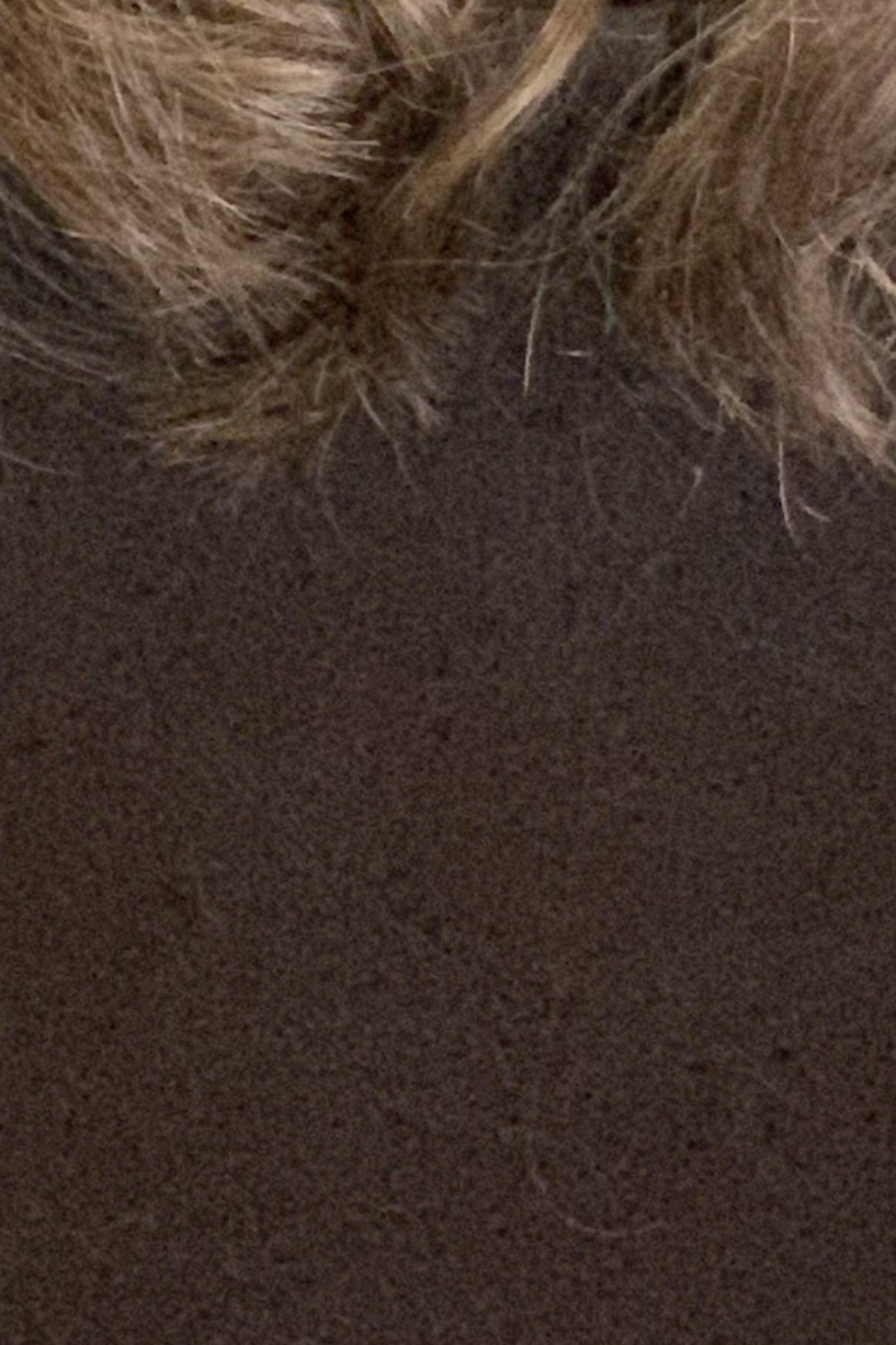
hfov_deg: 5.6
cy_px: -1667
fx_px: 9150
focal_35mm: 245
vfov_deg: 7.9
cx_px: -42
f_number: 2.4
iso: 320
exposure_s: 1/60
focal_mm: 6
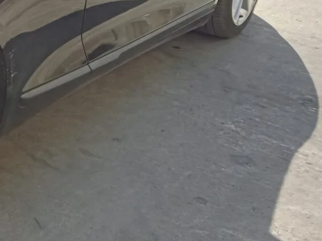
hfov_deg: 18.5
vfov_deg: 15.2
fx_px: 883
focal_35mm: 95
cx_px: -150
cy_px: -13
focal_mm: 3.46
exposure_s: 1/308
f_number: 2.2
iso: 100
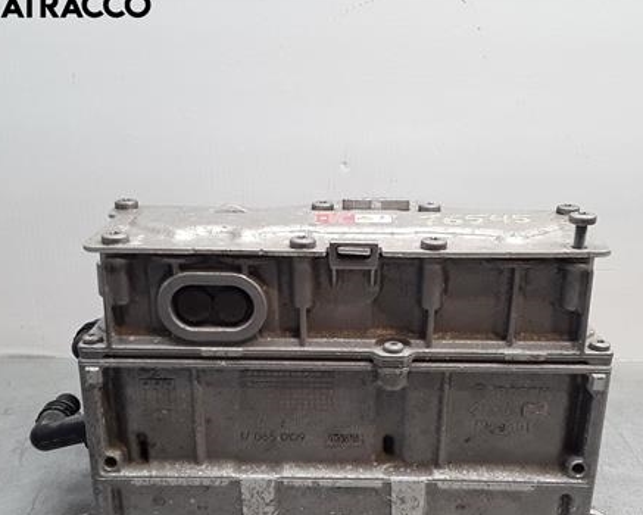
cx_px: 338
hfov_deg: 45.8
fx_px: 762
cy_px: 343
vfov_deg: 37.0
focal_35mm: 40
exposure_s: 1/50
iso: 50
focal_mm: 2.91
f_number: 1.9
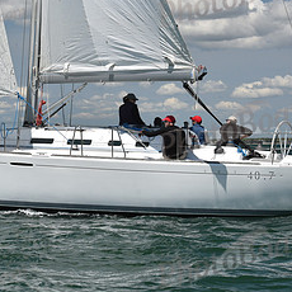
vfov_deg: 11.6
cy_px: 78
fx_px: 1432
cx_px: 93
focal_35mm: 150
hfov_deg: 11.6
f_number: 7.1
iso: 320
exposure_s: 1/800
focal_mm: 70
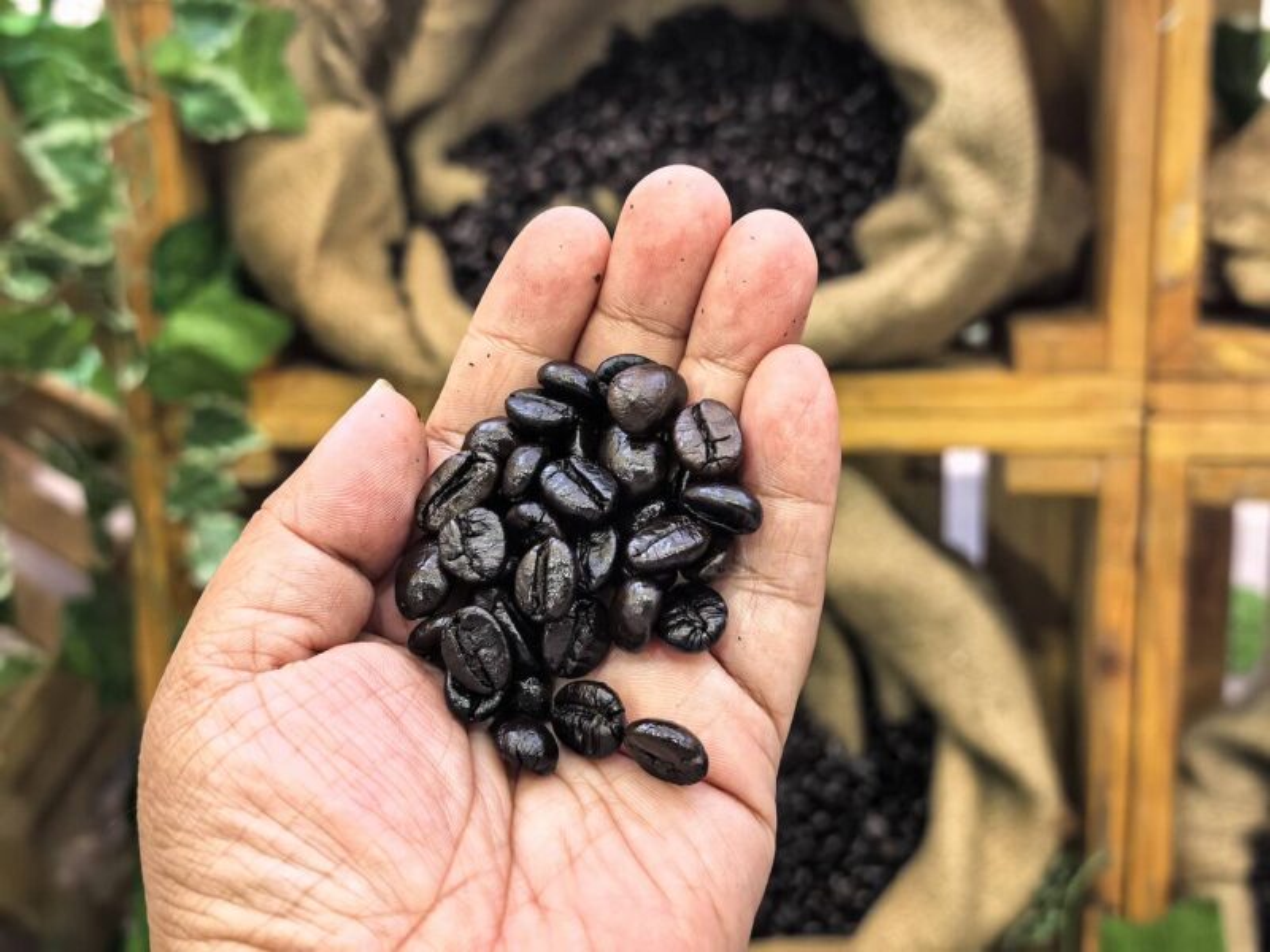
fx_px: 1614
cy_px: 476
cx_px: 635
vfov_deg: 32.9
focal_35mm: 44
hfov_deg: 42.9
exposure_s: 1/355
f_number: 2
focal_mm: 7
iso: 3200
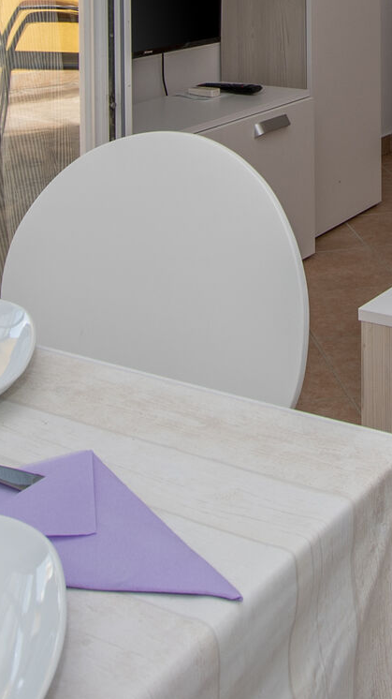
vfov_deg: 30.5
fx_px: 1091
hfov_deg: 19.6
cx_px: 423
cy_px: -124
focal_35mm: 59
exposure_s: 1/40
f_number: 5.6
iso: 100
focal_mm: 10
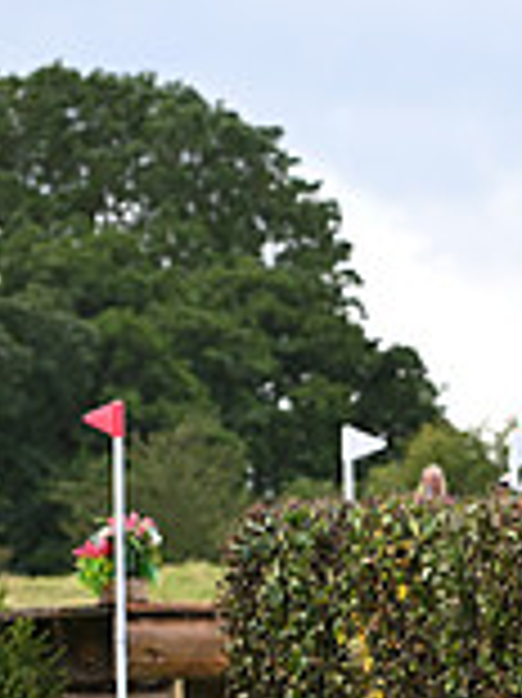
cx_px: 1233
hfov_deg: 3.7
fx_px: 7973
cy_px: 547
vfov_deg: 5.0
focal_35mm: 396
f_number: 4.5
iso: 500
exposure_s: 1/1250
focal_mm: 110
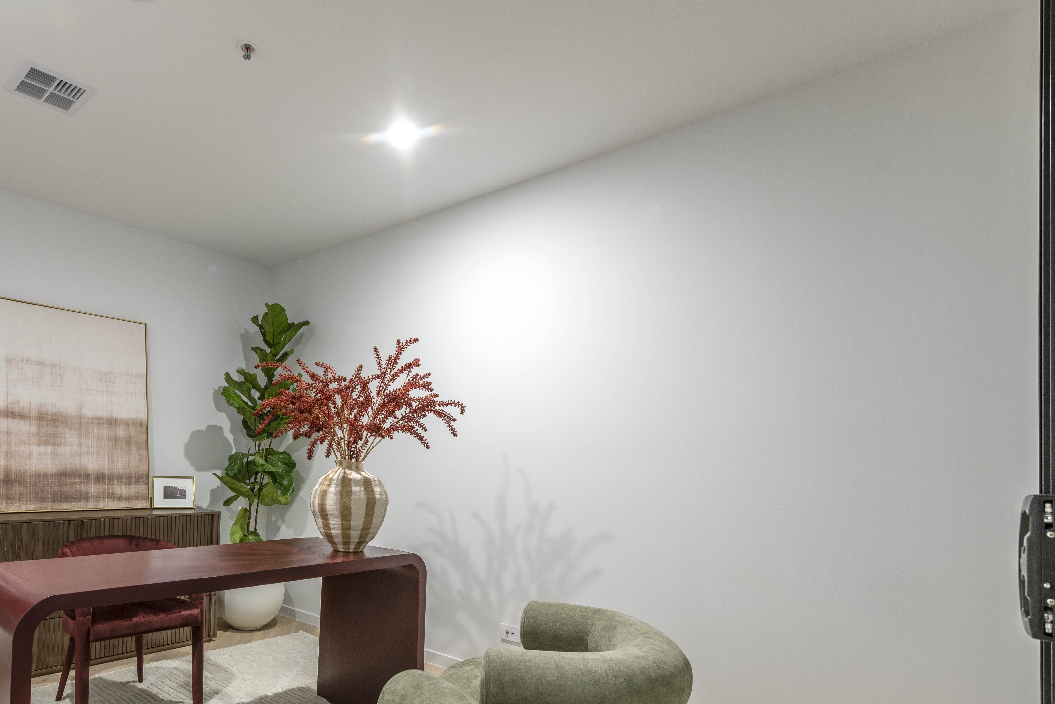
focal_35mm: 22
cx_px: 317
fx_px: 645
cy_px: 448
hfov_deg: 75.0
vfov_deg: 56.4
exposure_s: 1/1.67
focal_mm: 15
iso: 125
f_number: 7.1
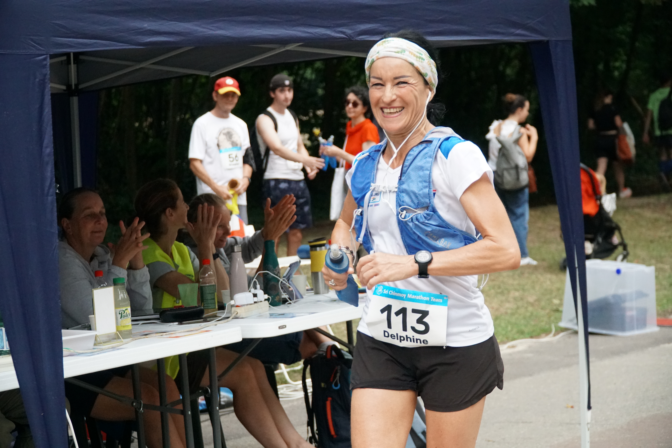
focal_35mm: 80
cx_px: 336
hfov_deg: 25.5
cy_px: 224
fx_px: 1484
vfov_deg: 17.2
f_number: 4
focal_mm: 53
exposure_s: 1/2000
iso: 5000
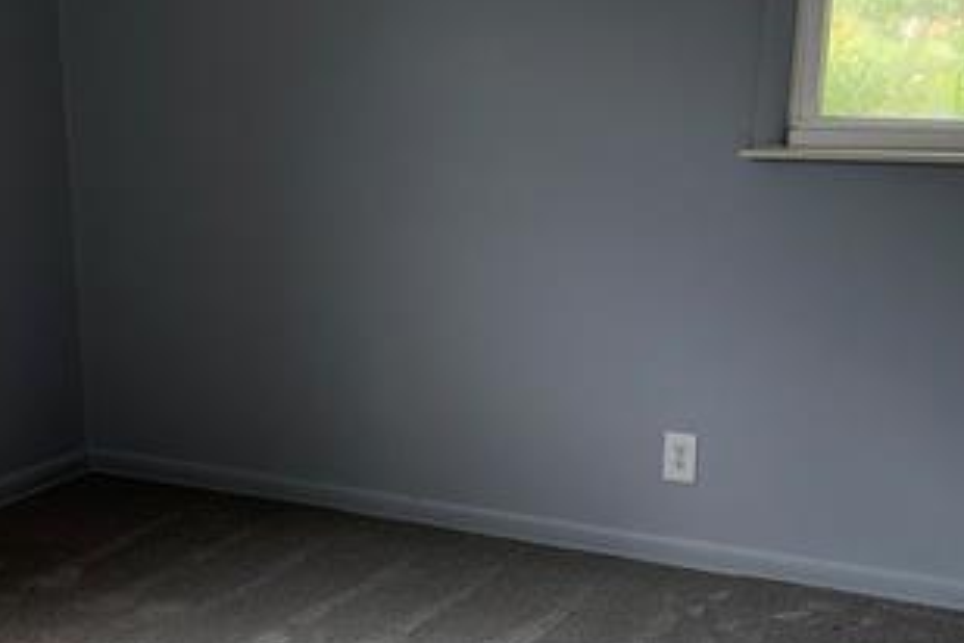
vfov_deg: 21.6
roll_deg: +0.1
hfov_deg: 32.2
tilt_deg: -18.3
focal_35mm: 62
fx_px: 1660
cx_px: 334
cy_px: 537
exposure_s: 1/38
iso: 80
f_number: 1.78
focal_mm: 6.76
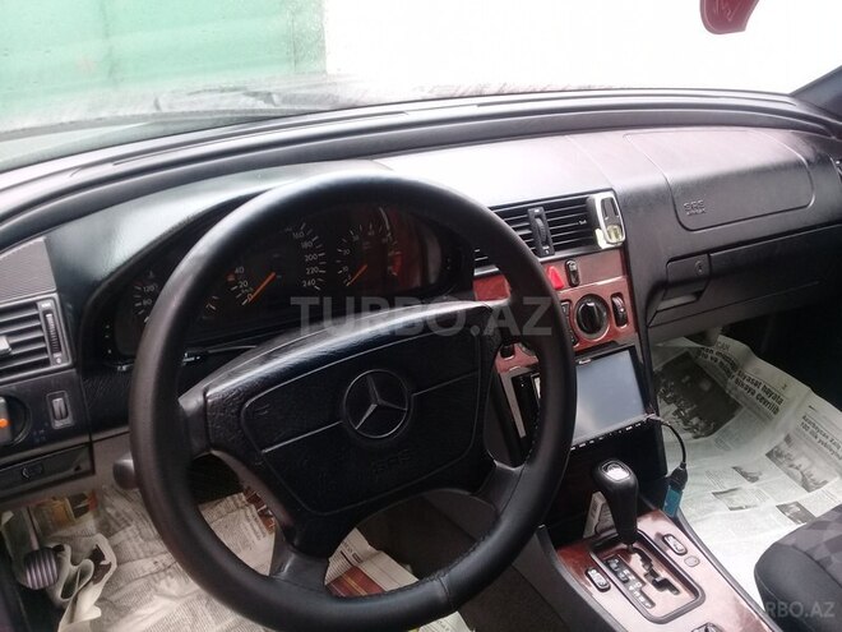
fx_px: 754
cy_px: 316
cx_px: 421
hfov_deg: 58.4
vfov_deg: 45.4
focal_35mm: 31
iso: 50
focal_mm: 3.3
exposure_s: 1/33
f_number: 2.2
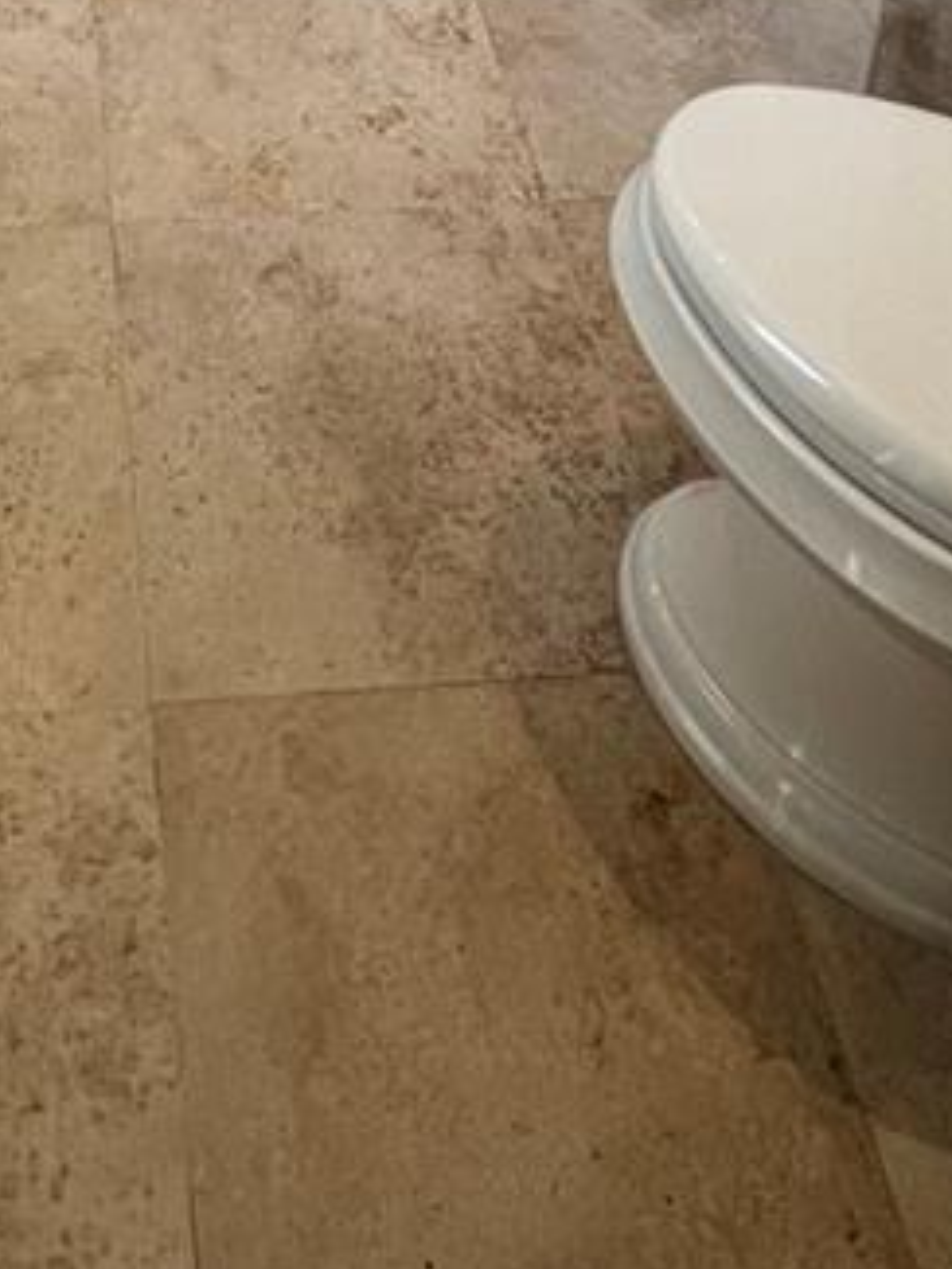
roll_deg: -0.2
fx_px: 1759
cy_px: -836
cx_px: 113
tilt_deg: -18.6
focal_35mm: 48
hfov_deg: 29.2
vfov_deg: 24.7
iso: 125
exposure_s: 1/60
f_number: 1.8
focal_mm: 1.57
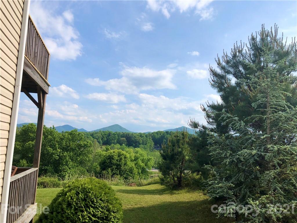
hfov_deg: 63.4
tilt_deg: +6.8
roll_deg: -3.0
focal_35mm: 28
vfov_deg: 49.7
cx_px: 148
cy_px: 112
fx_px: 240
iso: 20
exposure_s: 1/3205
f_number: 1.8
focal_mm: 4
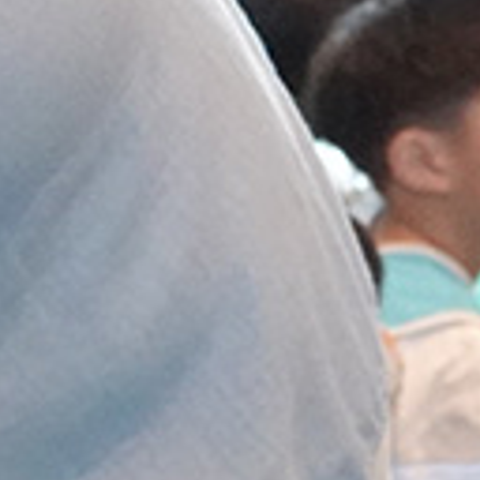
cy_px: 341
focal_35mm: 224
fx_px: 3514
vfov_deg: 7.8
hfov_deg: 6.8
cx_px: -1084
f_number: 2.8
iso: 3200
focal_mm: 11.03
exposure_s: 1/250
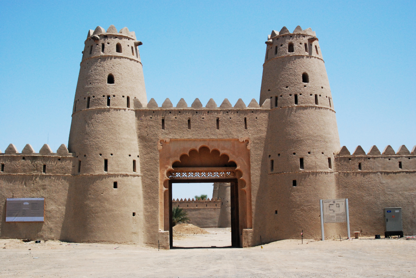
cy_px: 139
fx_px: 486
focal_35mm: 42
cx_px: 208
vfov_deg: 32.0
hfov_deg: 46.4
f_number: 8
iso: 640
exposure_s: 1/2000
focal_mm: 28
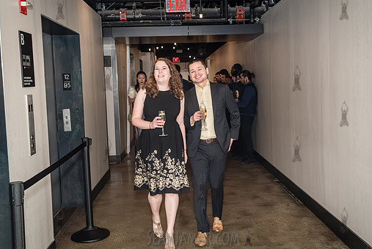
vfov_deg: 33.4
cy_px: 113
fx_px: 414
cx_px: 202
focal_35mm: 40
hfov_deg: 48.4
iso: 8000
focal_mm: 35
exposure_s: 1/400
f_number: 5
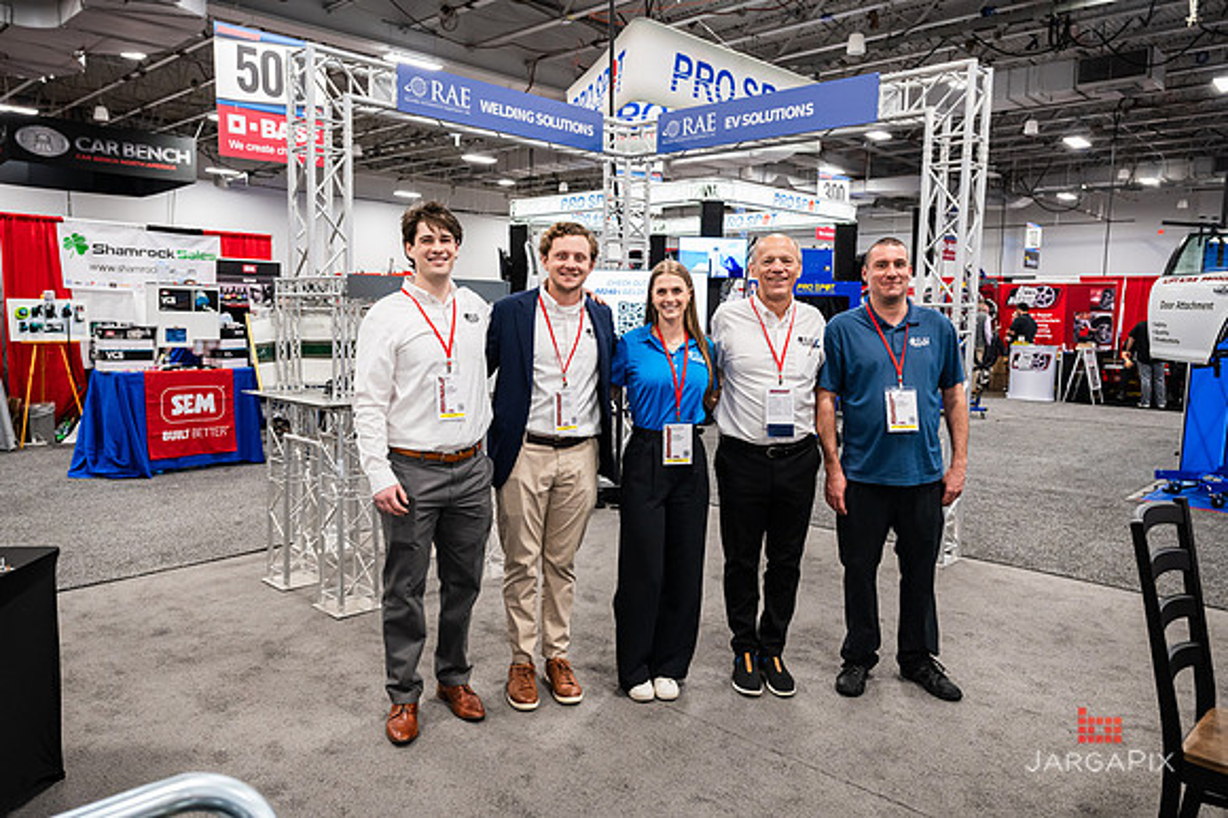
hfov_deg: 69.5
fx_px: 886
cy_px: 402
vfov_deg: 49.5
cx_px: 603
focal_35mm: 26
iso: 3200
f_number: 4
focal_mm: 25
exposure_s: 1/200
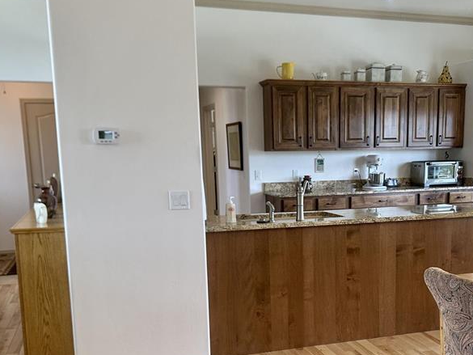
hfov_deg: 44.3
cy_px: 247
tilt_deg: -8.9
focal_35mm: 42
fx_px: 574
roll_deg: +0.5
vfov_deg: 33.9
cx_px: 303
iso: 125
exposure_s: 1/120
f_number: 1.78
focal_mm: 6.86
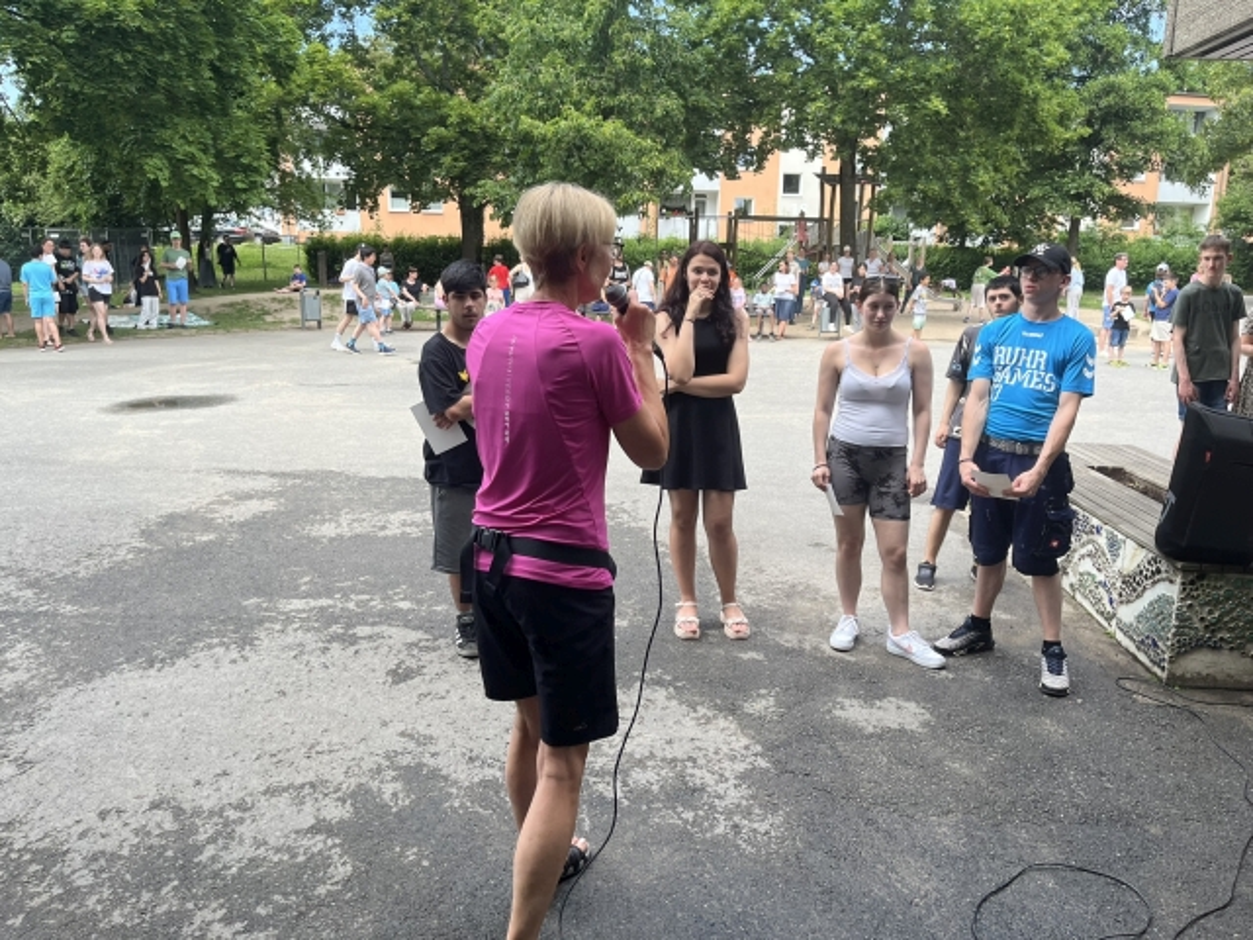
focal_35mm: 26
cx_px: 626
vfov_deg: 53.1
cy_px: 470
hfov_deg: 67.3
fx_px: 941
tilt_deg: -12.0
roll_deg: -1.6
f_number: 1.6
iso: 50
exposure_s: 1/845
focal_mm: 5.1
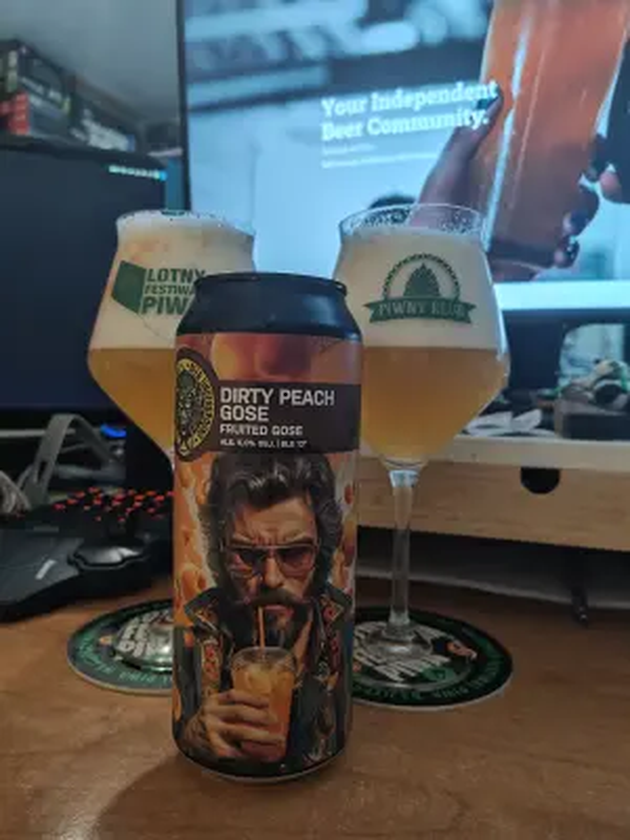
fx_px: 558
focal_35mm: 23
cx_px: 315
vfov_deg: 73.9
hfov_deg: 58.9
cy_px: 420
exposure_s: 1/12
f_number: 1.88
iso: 581
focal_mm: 5.56
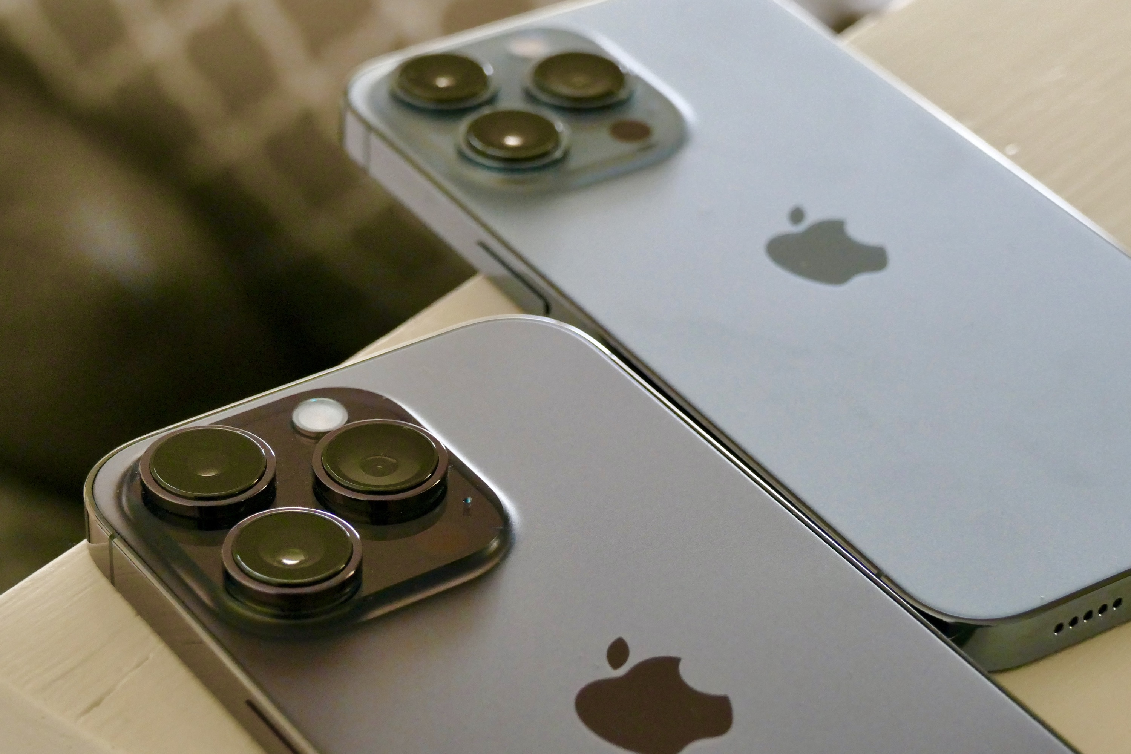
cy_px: 377
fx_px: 3456
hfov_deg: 18.6
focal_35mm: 110
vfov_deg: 12.5
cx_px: 566
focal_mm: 39.97
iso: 1600
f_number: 5
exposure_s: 1/80
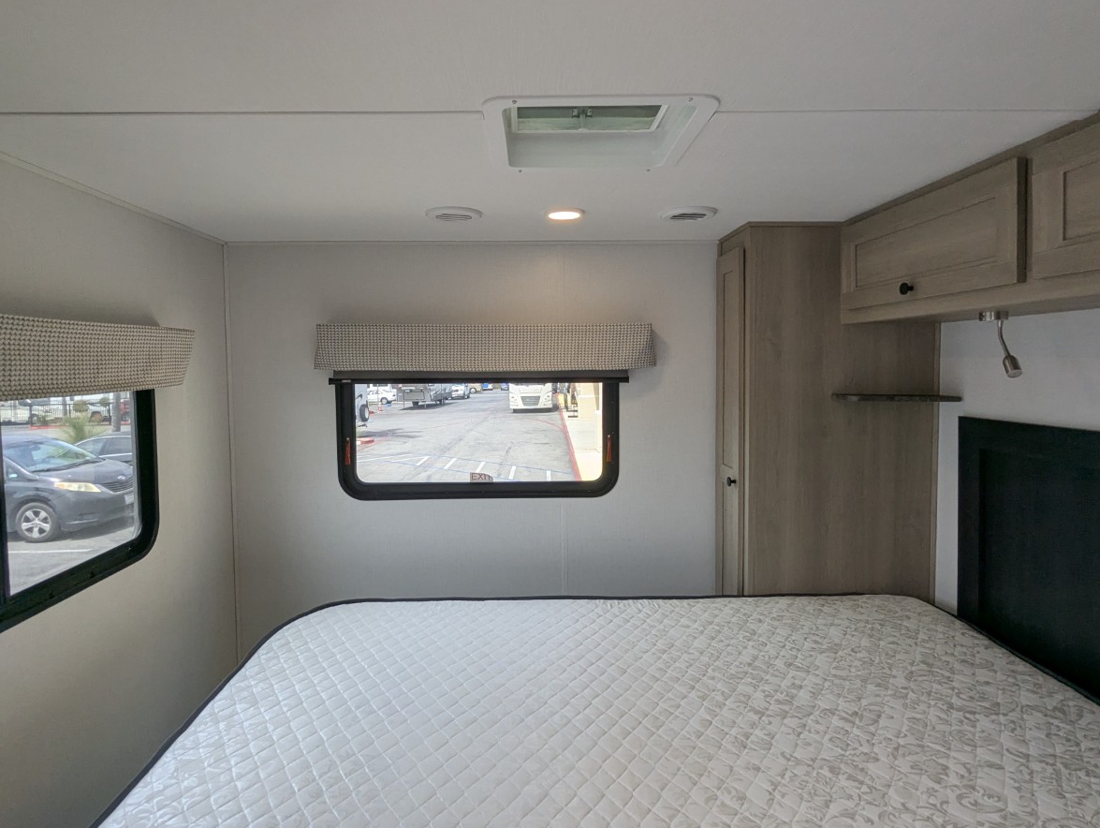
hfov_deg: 84.6
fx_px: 604
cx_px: 535
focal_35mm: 19
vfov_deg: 68.7
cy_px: 389
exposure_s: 1/226
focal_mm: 2.35
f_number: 2.2
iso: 58
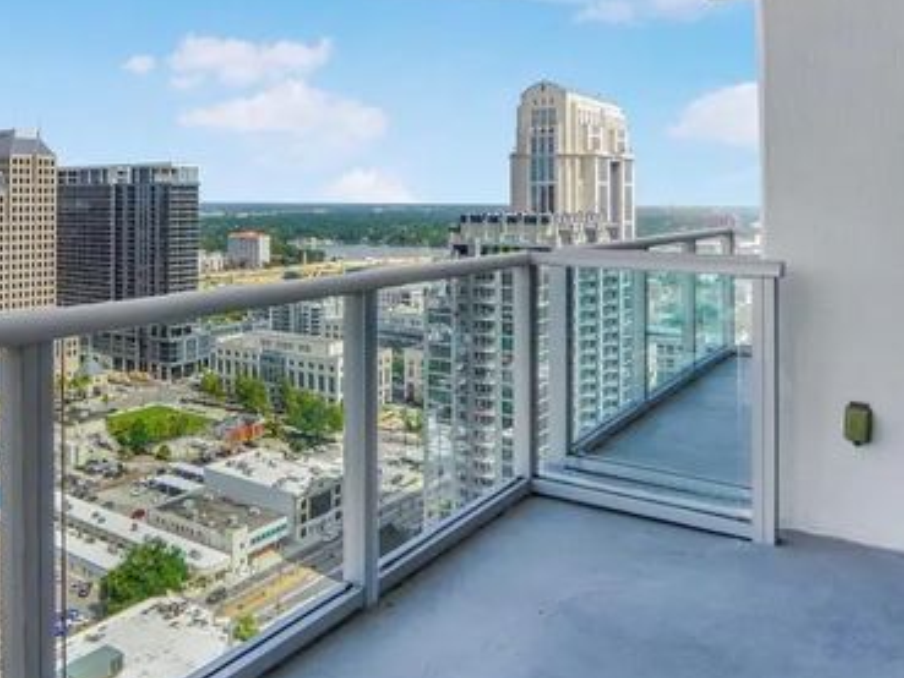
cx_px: 304
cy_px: 179
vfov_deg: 45.4
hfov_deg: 58.6
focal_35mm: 30
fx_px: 784
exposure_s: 1/400
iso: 100
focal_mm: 12
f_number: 7.1
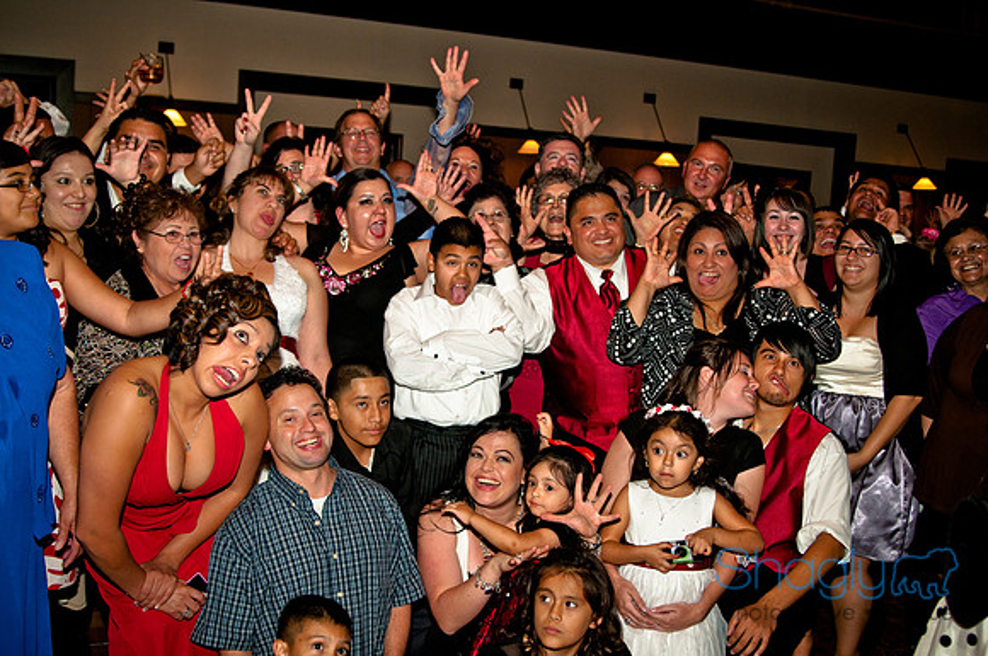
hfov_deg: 46.5
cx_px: 494
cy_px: 328
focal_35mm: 42
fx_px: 1151
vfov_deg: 31.8
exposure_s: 1/200
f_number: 3.2
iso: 400
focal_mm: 28
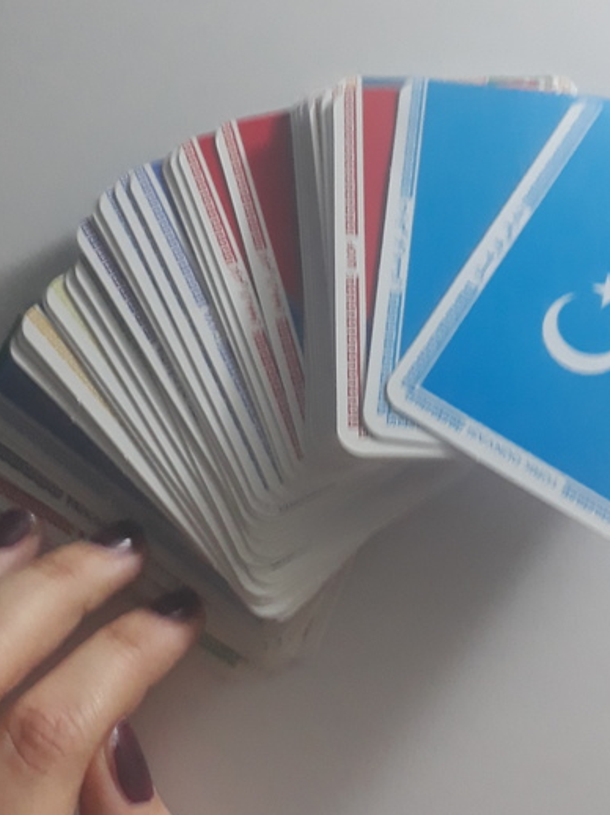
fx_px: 1129
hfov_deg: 30.2
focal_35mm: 48
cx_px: 283
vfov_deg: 39.4
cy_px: 296
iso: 320
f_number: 1.9
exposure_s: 1/17
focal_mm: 3.6
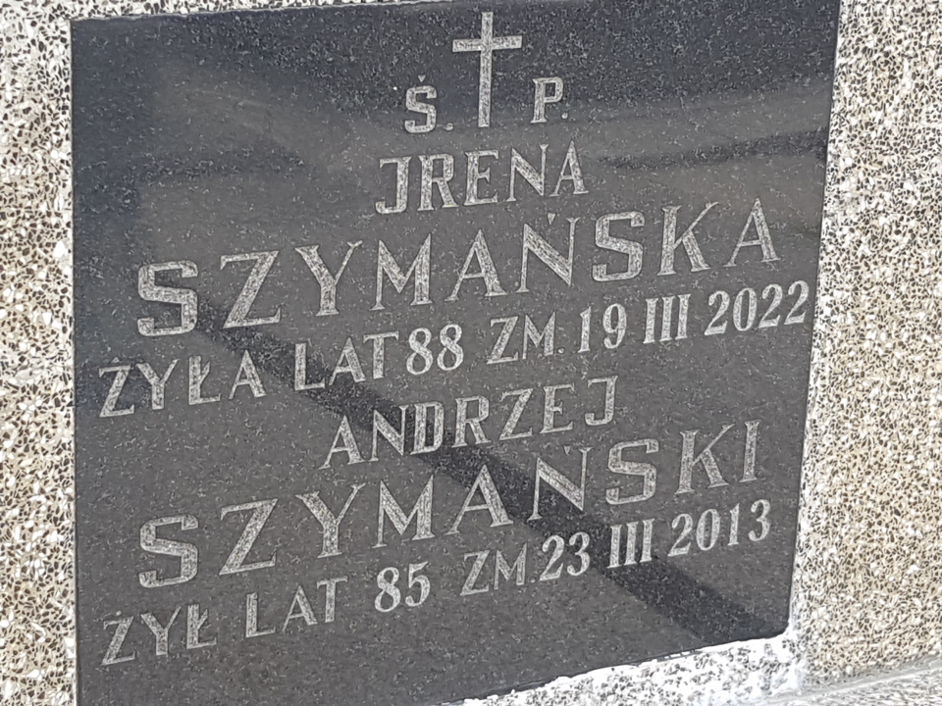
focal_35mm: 26
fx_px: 708
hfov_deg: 67.3
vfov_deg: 53.1
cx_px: 471
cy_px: 353
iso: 40
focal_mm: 4.2
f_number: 1.7
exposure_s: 1/638
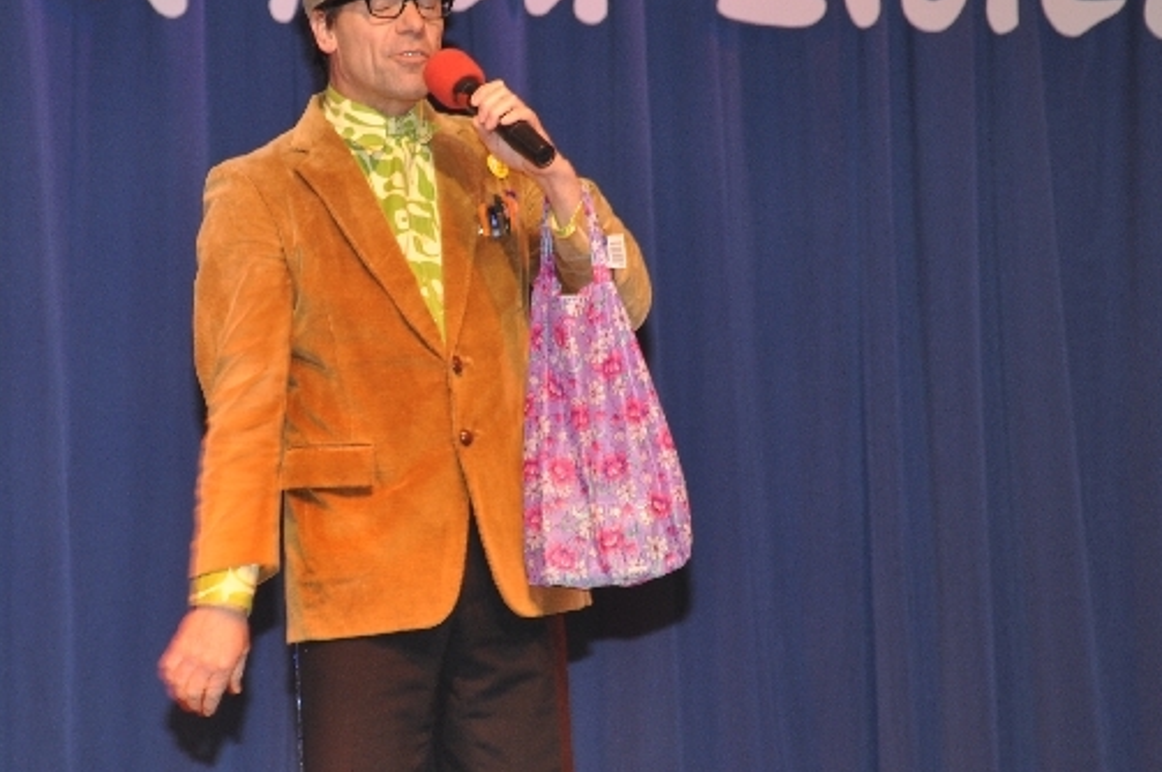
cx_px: 330
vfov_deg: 7.7
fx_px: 5764
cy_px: 322
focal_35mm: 179
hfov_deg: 11.5
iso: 400
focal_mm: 75
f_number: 5.3
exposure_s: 1/60
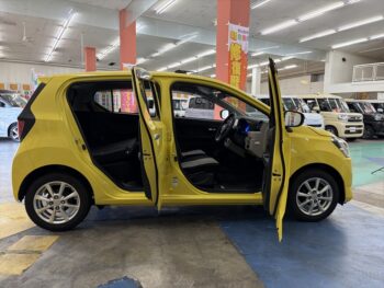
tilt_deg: -5.8
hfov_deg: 67.3
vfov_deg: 53.1
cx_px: 192
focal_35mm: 26
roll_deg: -0.4
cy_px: 144
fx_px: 289
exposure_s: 1/50
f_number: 1.6
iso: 100
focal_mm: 5.96
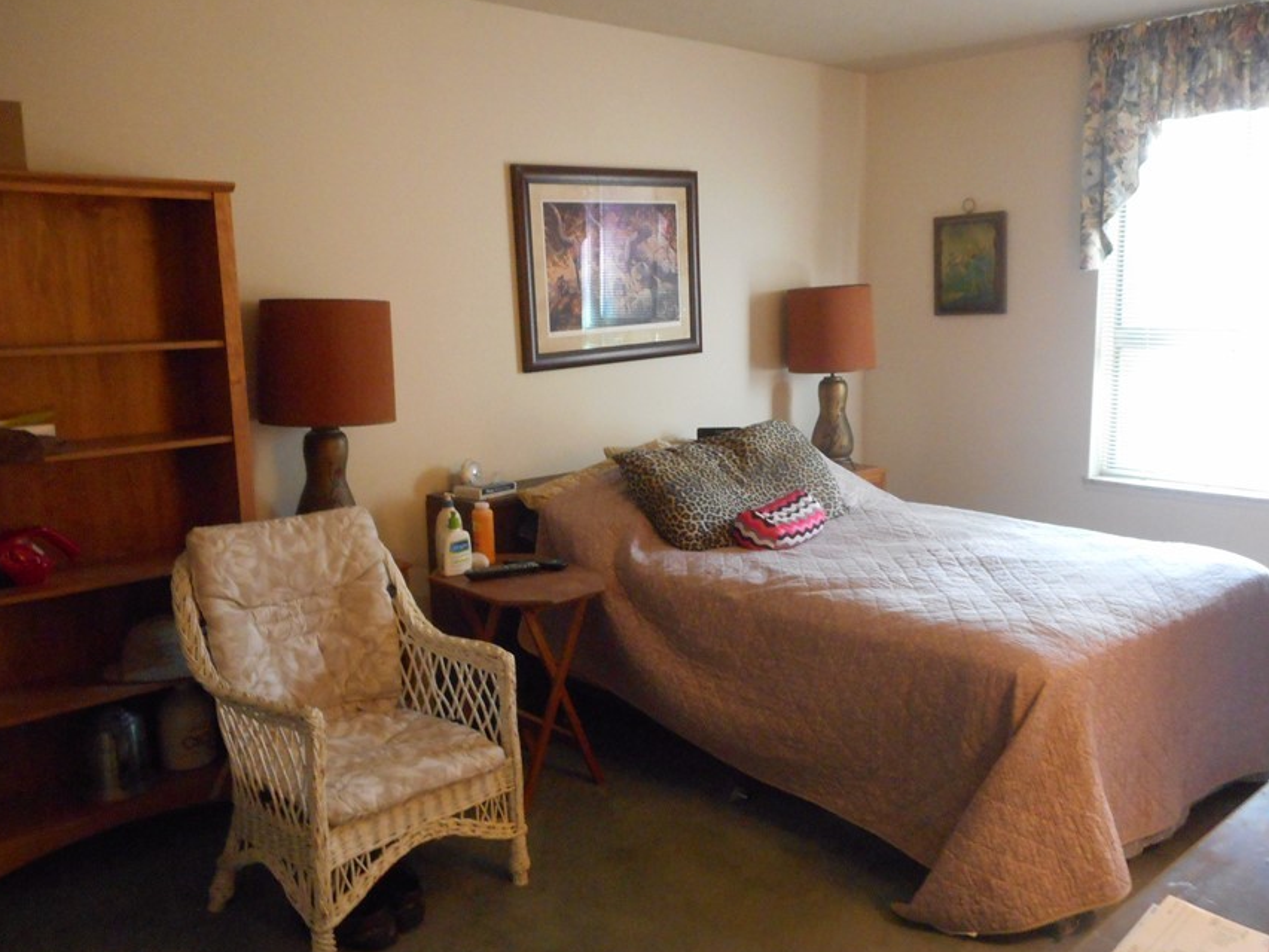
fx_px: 1100
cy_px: 469
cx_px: 675
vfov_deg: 46.8
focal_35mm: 30
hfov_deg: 59.9
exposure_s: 1/8
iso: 500
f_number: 3.7
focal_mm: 4.5
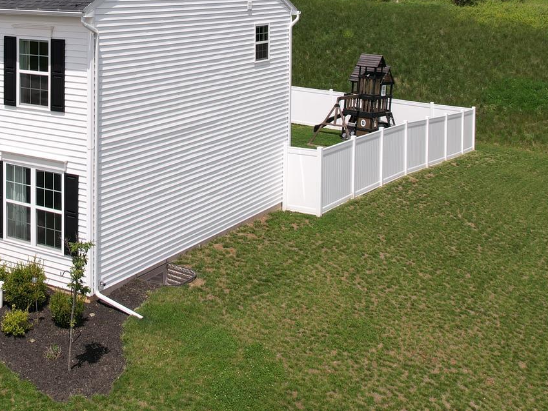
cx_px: 150
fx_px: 807
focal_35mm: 51
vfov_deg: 26.6
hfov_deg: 36.8
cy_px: -28
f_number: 2.8
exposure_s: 1/2500
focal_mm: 8.38
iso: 100
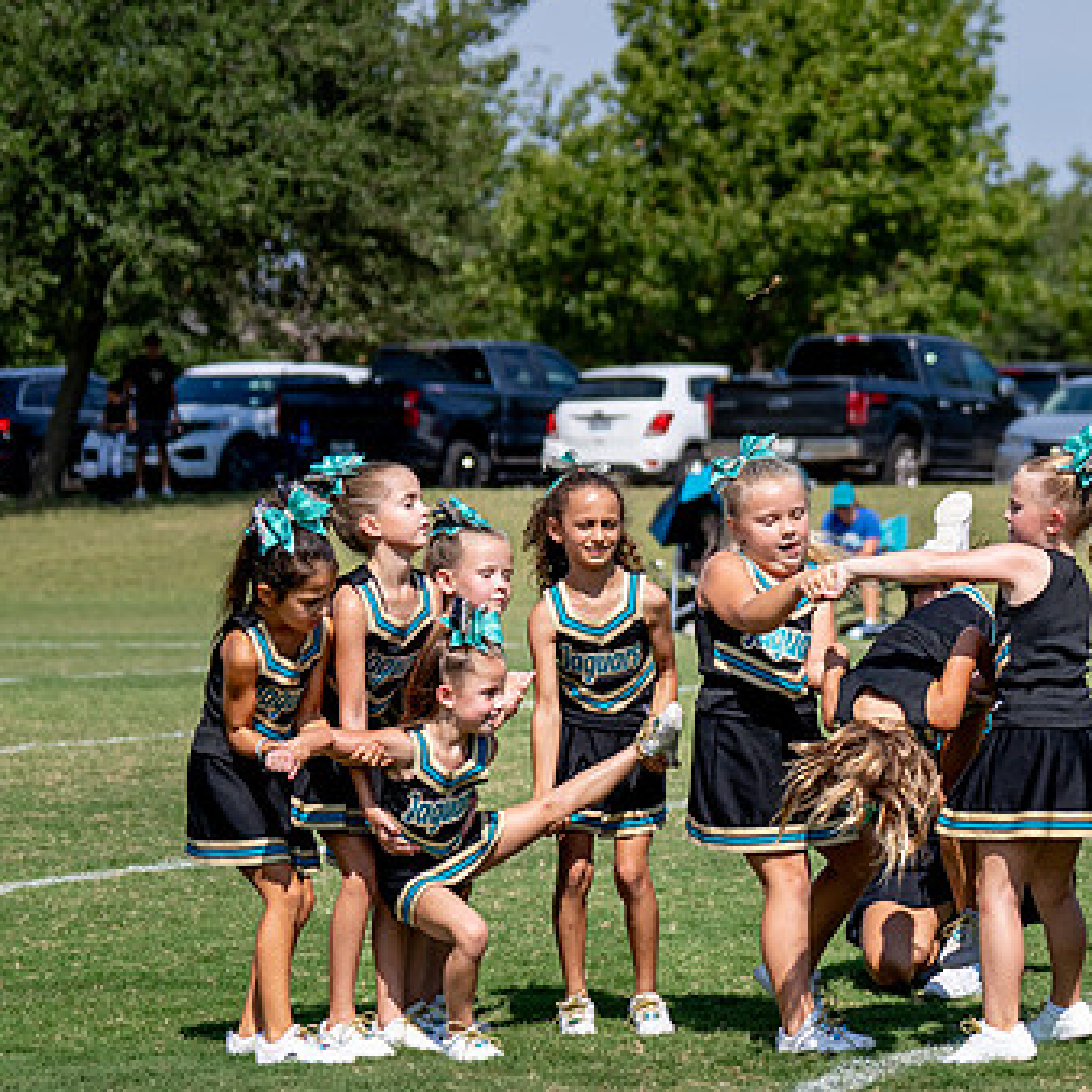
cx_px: 1022
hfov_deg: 10.3
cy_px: 533
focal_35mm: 169
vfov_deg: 10.3
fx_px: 6032
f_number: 2.8
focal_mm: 70
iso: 100
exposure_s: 1/3200
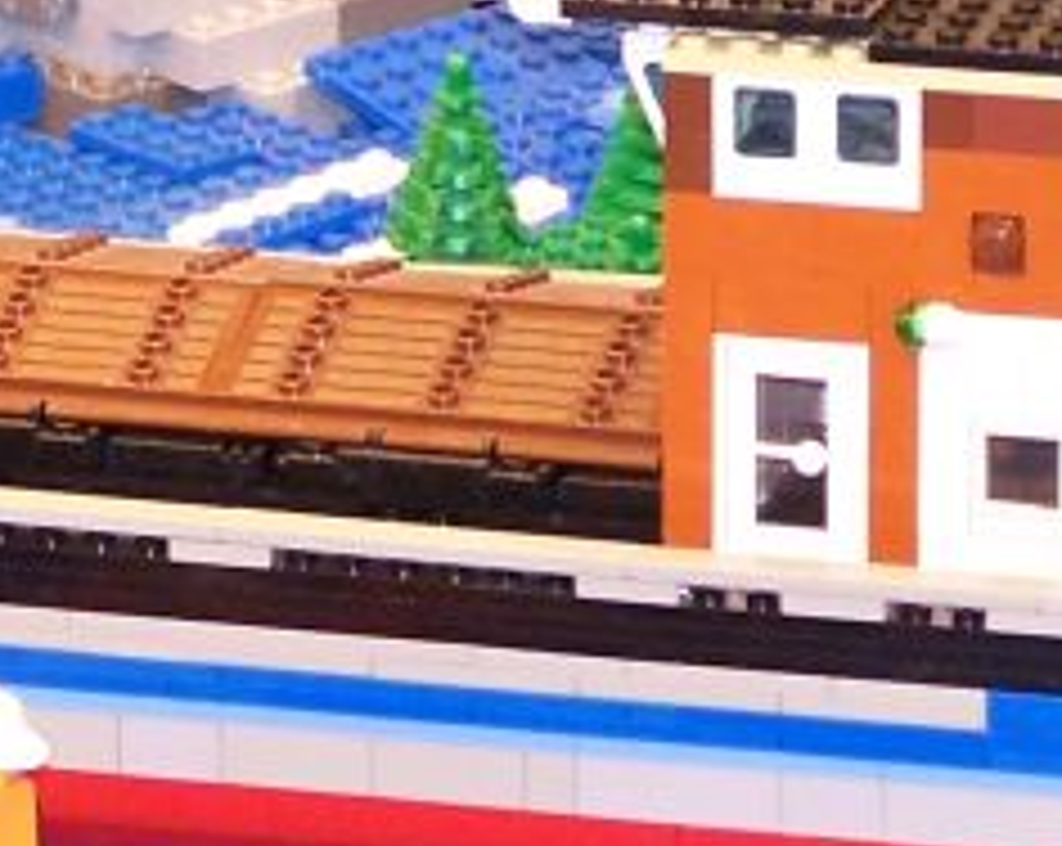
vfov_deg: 2.8
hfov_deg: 3.6
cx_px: -45
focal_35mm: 543
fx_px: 17039
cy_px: 464
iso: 140
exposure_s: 1/4
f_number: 3.2
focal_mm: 21.2
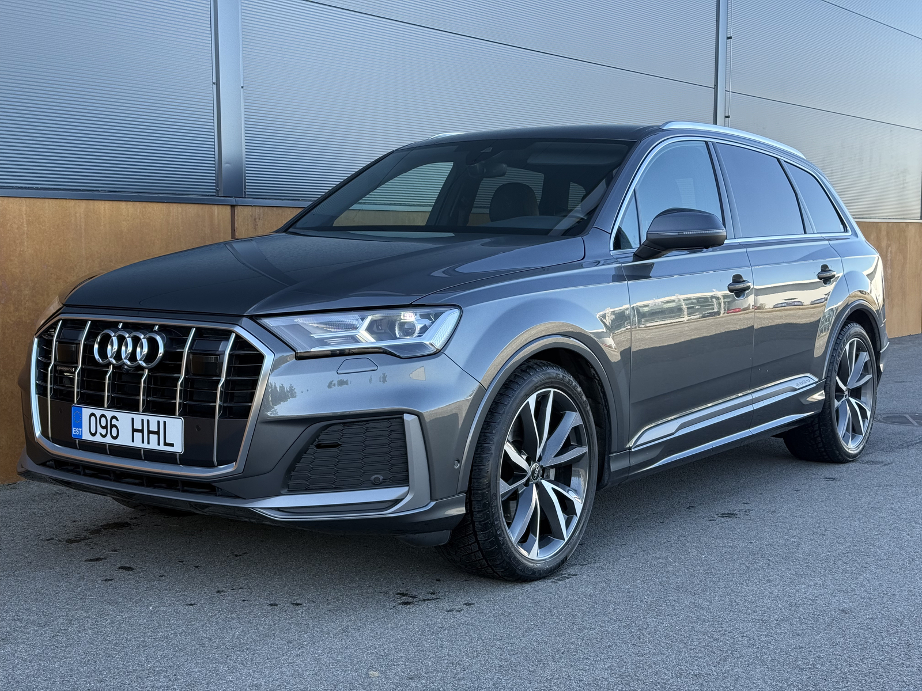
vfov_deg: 30.3
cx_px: 461
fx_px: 1278
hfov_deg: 39.7
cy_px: 346
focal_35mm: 48
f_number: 1.78
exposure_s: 1/519
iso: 100
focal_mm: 6.76
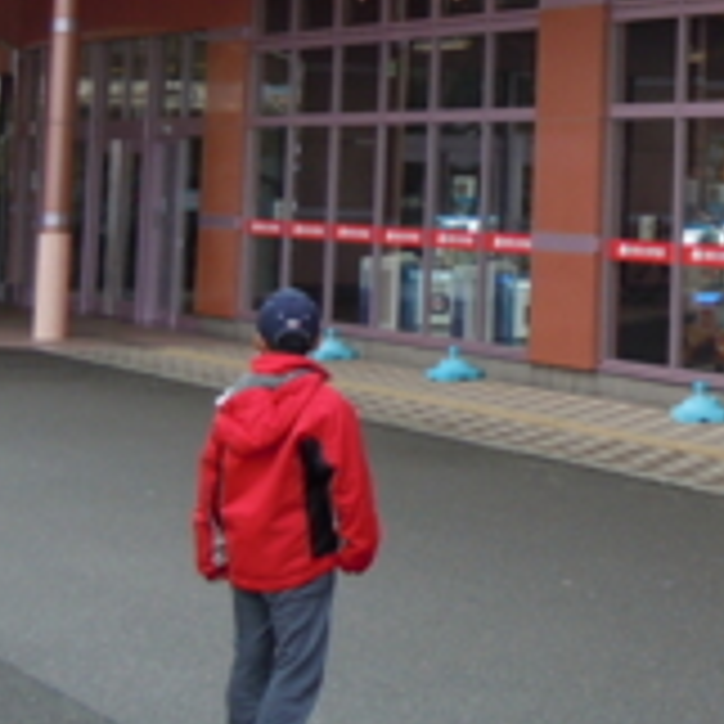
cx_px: 809
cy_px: -121
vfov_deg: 15.1
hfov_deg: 15.1
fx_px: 2650
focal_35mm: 112
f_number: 3.6
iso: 100
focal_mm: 6.2
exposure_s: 1/200
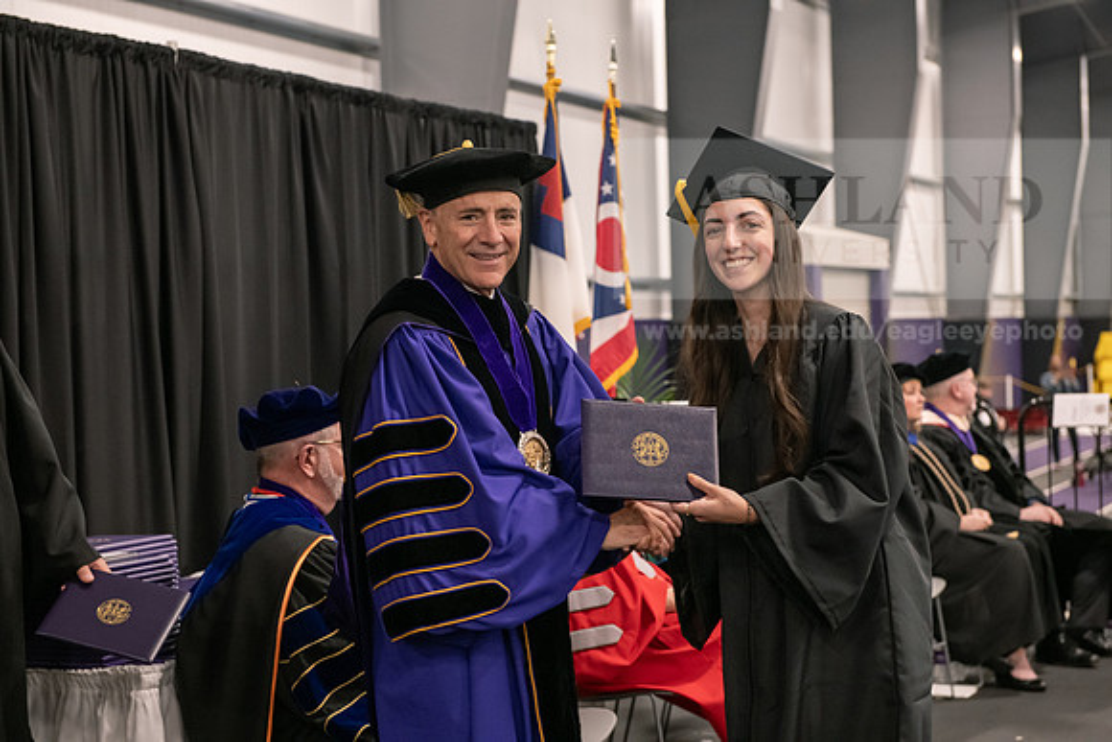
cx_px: 556
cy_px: 371
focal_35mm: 70
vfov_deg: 19.5
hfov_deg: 28.8
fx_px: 2163
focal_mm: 70
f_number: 5
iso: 2500
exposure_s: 1/125
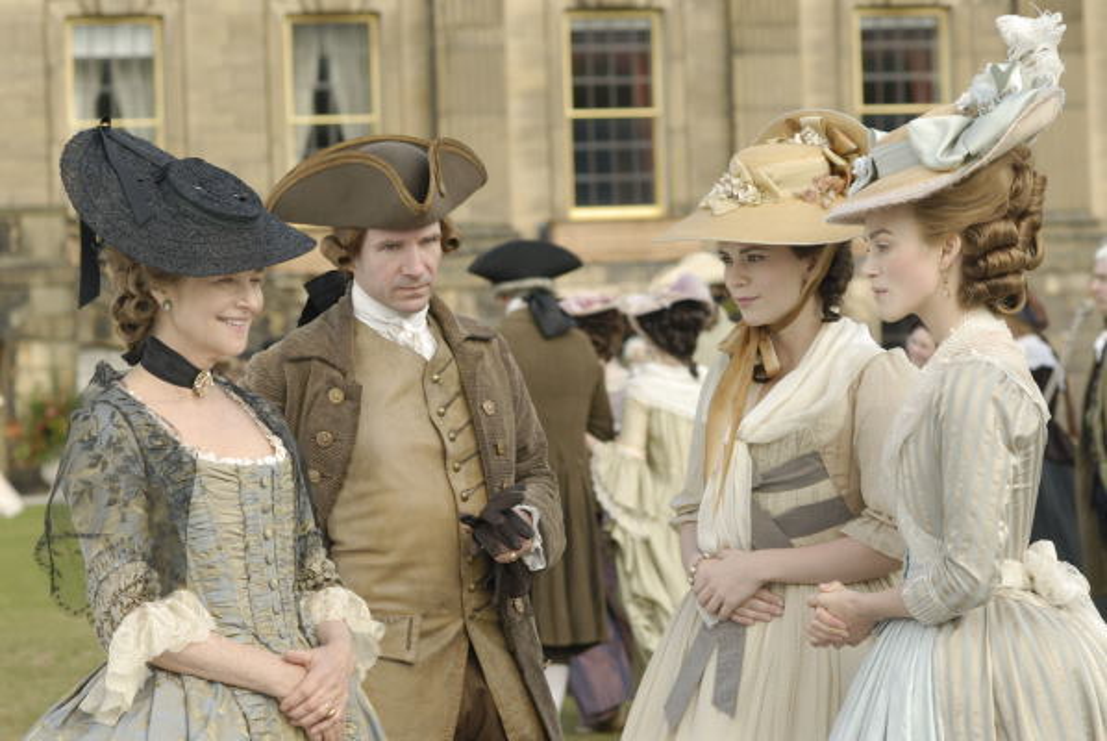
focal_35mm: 128
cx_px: 554
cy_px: 370
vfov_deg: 10.8
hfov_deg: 16.1
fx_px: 3924
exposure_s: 1/250
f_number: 5.6
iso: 200
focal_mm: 85
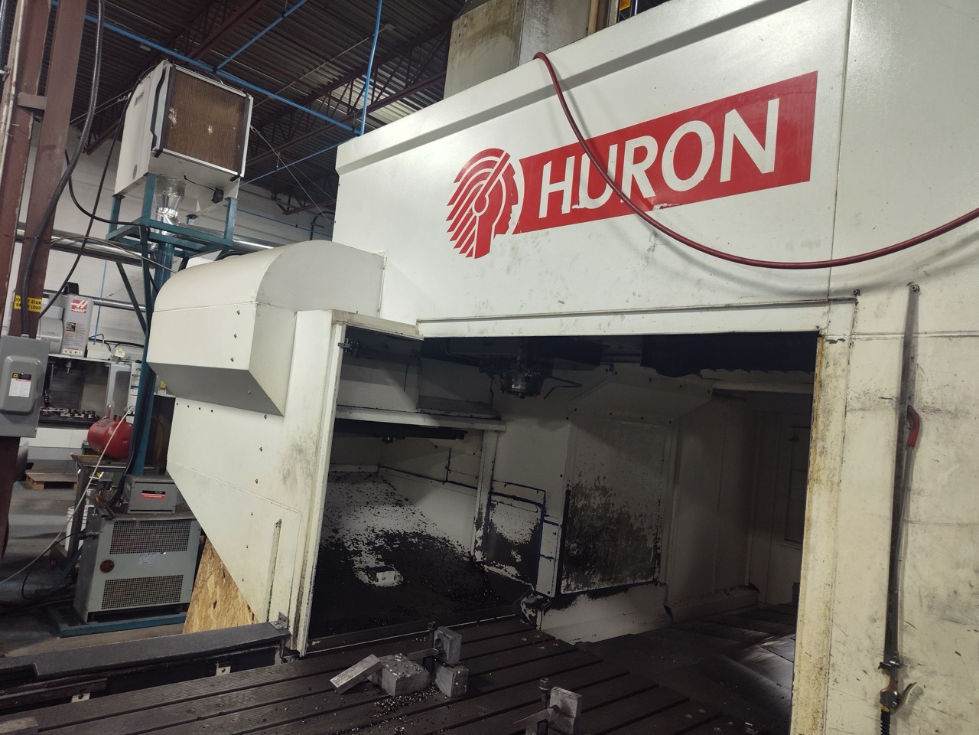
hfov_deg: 73.9
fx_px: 650
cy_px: 368
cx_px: 490
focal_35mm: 23
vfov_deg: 58.9
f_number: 1.8
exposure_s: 1/60
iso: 659
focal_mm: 5.56
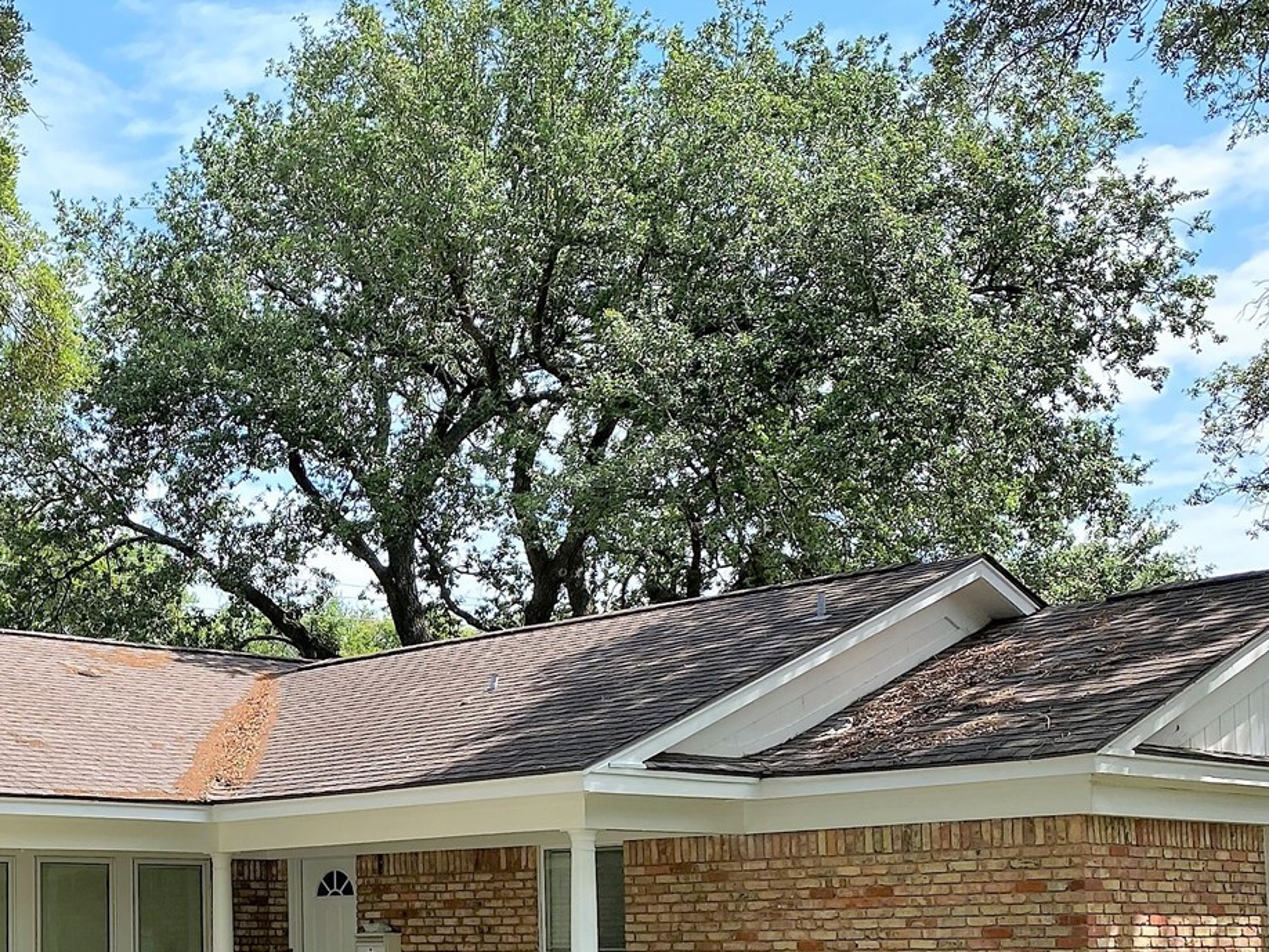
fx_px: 2127
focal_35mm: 58
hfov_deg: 31.9
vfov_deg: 24.8
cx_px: 164
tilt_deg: +5.0
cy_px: 774
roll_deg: +0.4
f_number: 1.8
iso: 32
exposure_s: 1/1412
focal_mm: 4.25
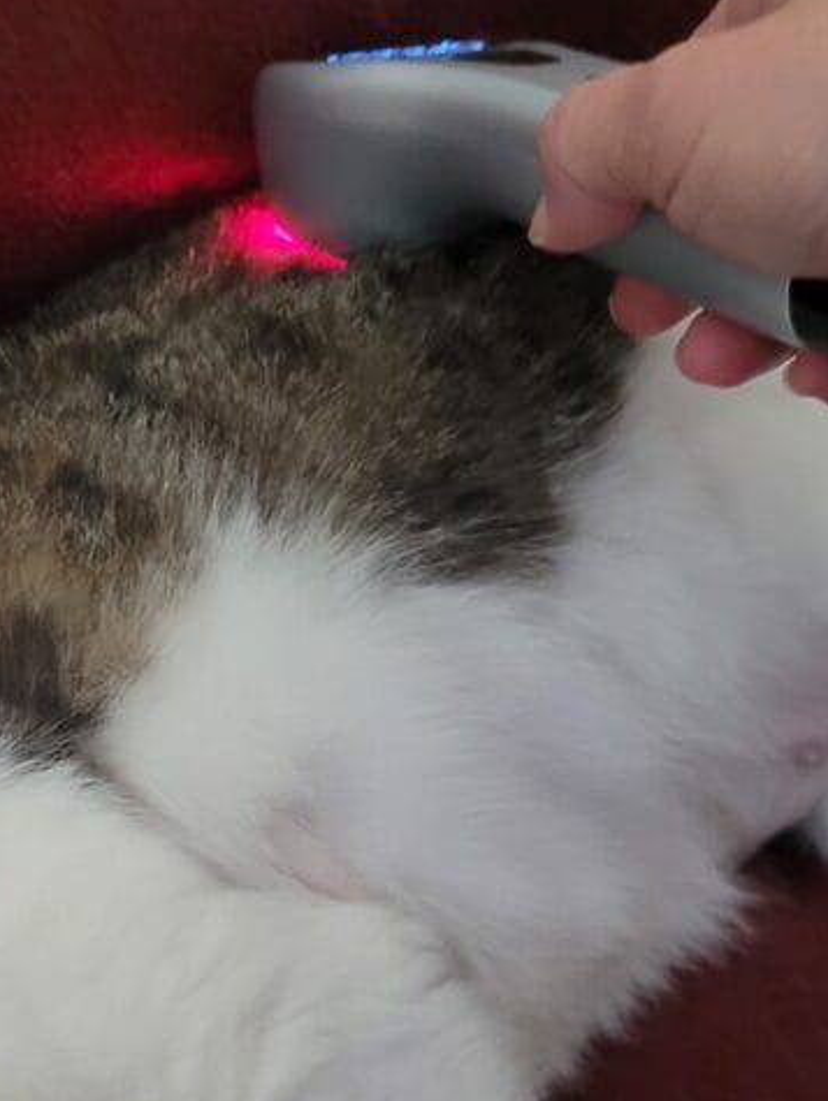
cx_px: 162
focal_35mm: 56
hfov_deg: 25.7
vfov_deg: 33.6
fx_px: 1784
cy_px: 830
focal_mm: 5.4
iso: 800
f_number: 1.8
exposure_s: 1/24
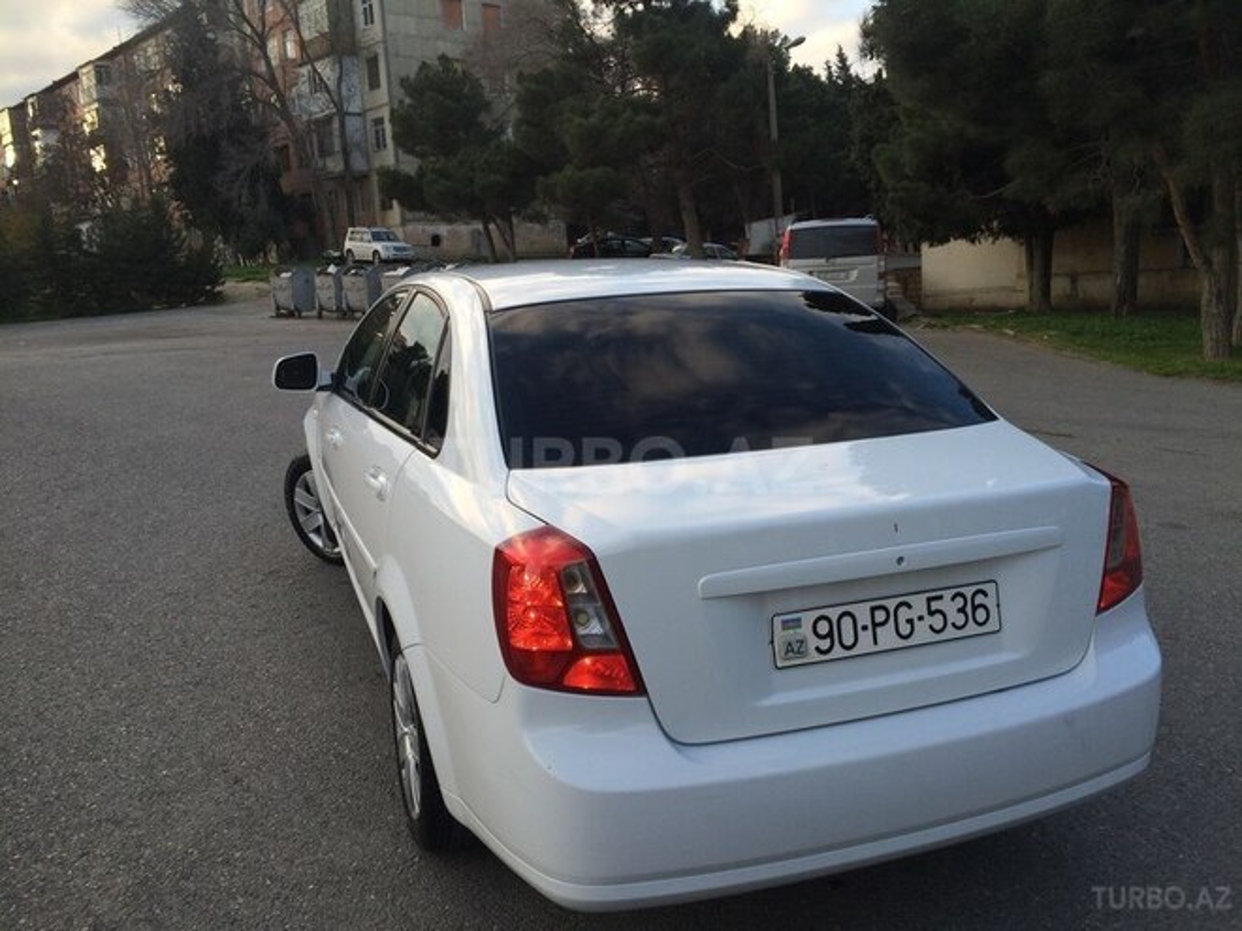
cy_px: 466
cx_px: 621
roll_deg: +1.3
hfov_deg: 61.7
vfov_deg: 48.2
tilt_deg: -10.7
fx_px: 1041
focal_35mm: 29
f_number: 2.2
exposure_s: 1/323
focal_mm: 4.15
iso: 32
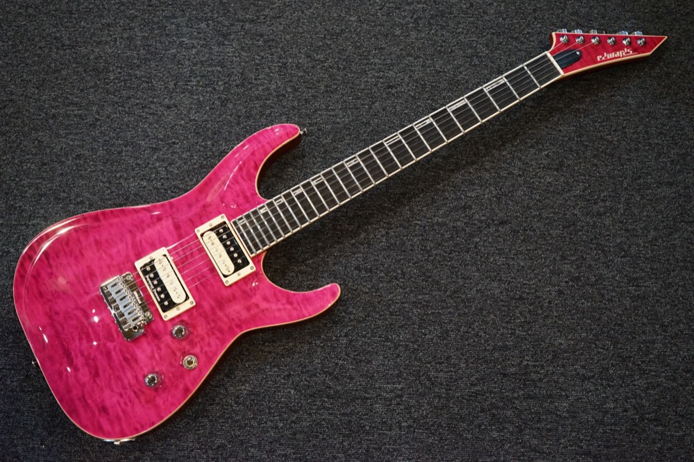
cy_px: 231
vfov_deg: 34.2
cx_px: 347
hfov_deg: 49.6
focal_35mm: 39
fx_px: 752
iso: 6400
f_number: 4
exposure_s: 1/160
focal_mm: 39
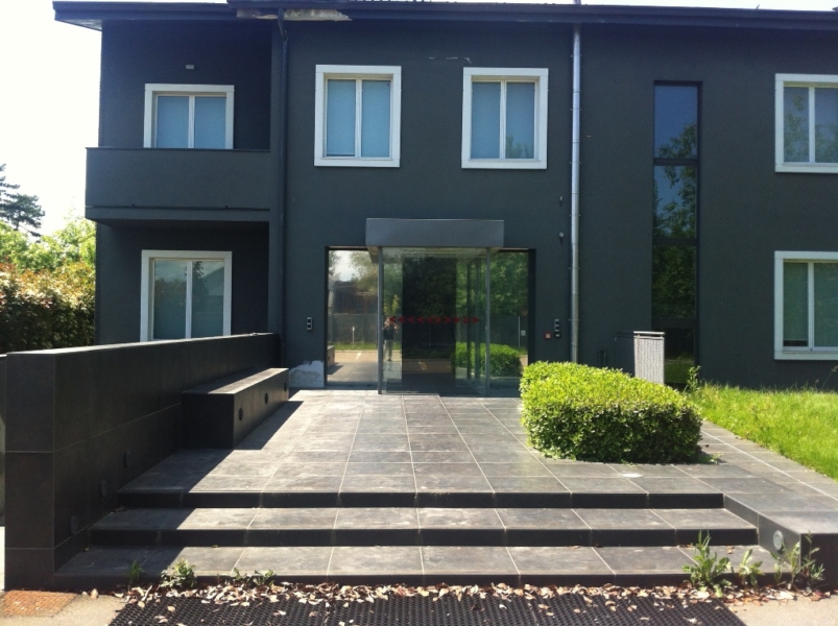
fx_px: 846
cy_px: 313
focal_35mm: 35
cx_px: 419
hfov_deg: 52.7
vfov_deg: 40.6
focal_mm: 3.85
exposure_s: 1/520
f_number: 2.8
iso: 80
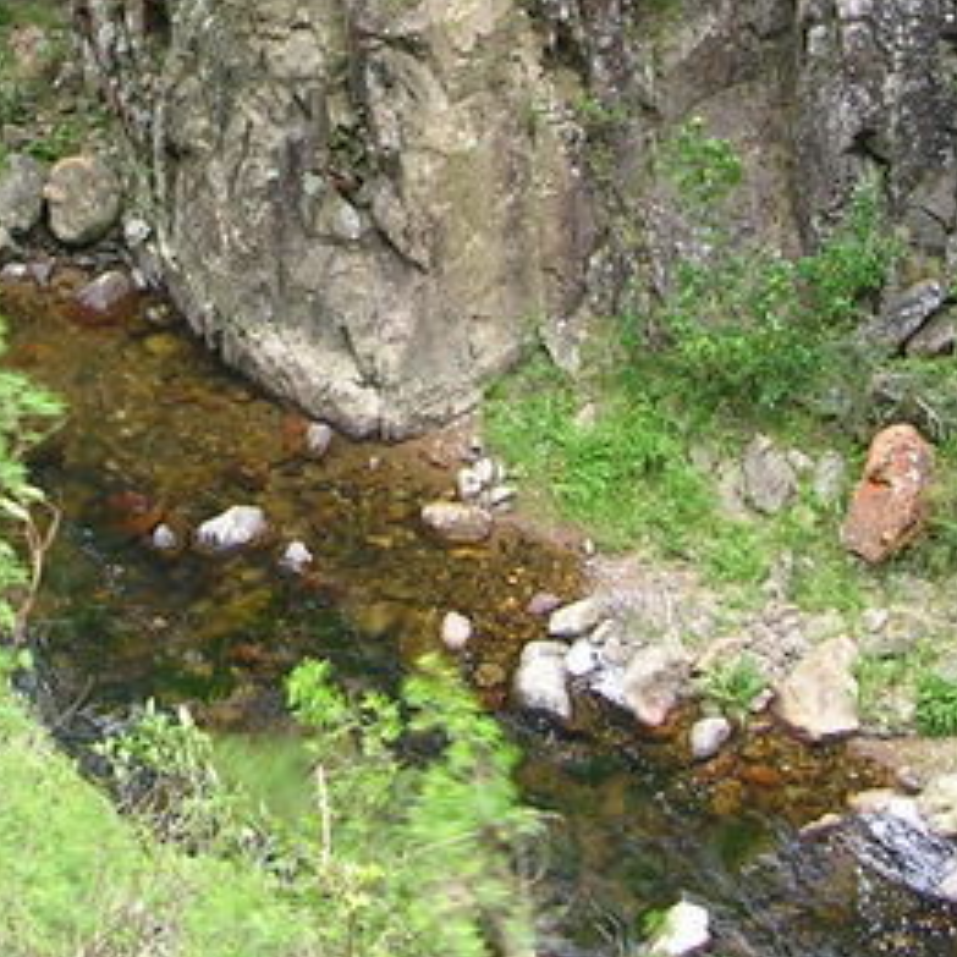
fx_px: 3472
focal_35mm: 111
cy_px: 7
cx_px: 213
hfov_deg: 15.6
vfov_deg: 15.4
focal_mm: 6.2
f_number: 2.9
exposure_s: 1/30.5
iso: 50
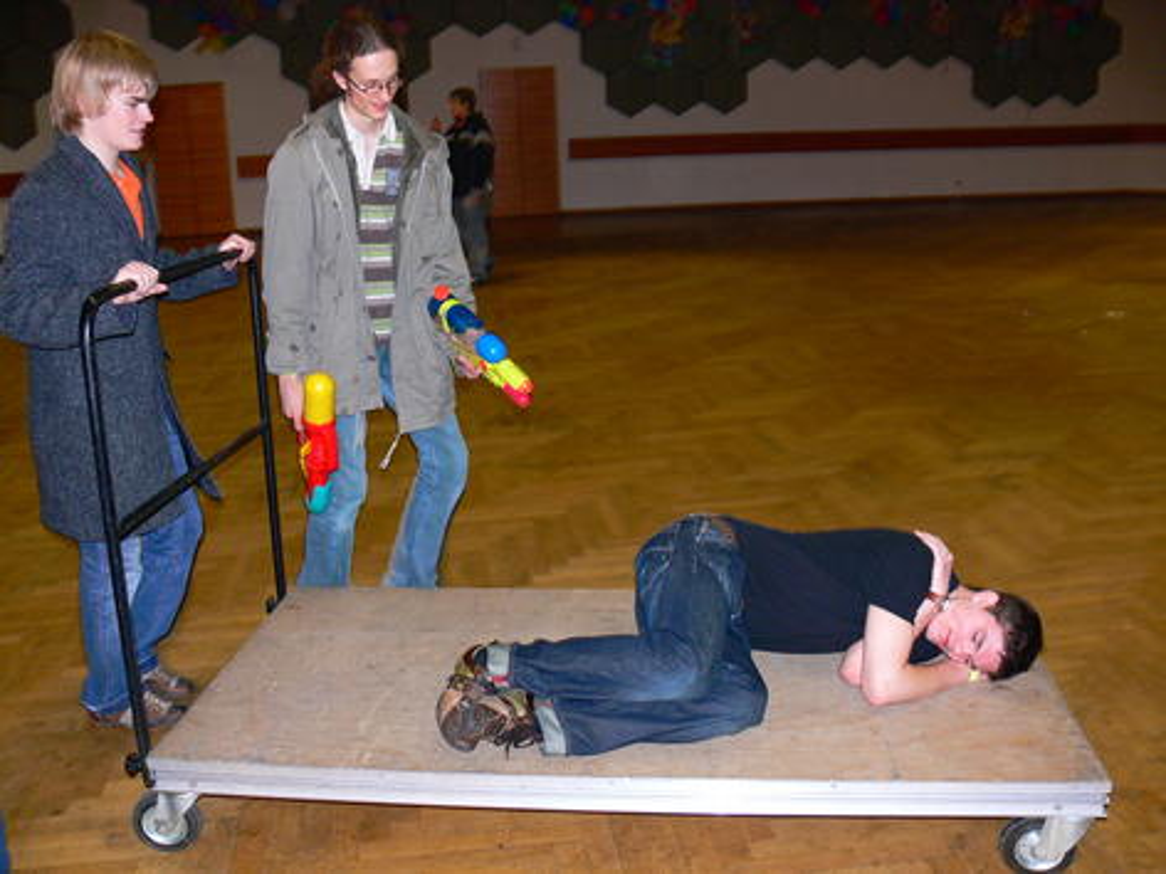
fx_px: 1179
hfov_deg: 52.6
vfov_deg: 40.7
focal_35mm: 35
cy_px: 437
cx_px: 583
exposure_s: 1/30
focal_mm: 7.4
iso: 160
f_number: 2.8
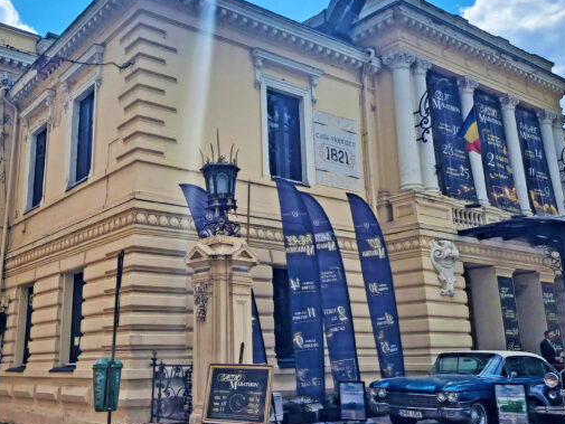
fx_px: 620
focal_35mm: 38
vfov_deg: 37.7
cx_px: 229
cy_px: 189
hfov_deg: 48.7
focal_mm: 4.6
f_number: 2
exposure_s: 1/3623
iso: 32
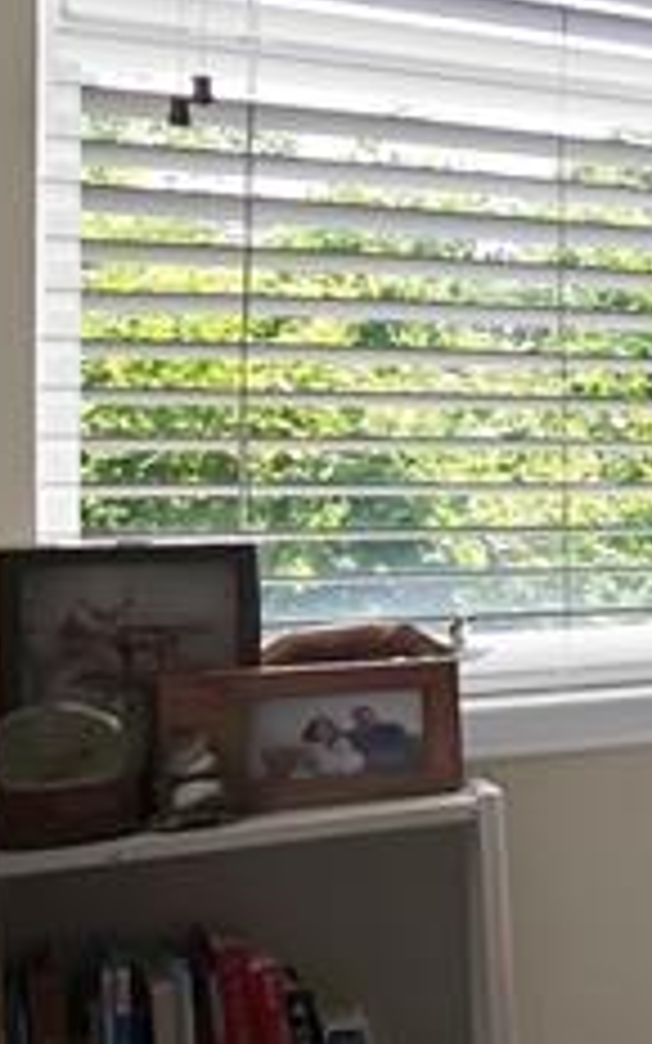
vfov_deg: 37.4
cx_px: 2023
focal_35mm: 54
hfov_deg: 11.0
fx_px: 1535
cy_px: 443
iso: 640
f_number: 9
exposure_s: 1/50
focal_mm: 12
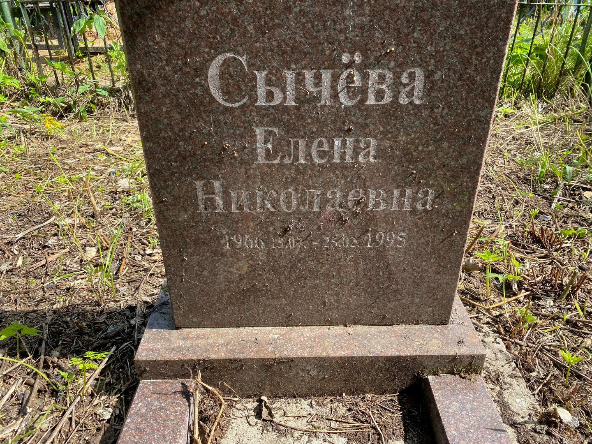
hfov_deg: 67.3
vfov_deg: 53.1
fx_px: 445
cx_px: 296
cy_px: 222
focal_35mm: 26
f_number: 1.8
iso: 32
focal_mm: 4.25
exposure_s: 1/728
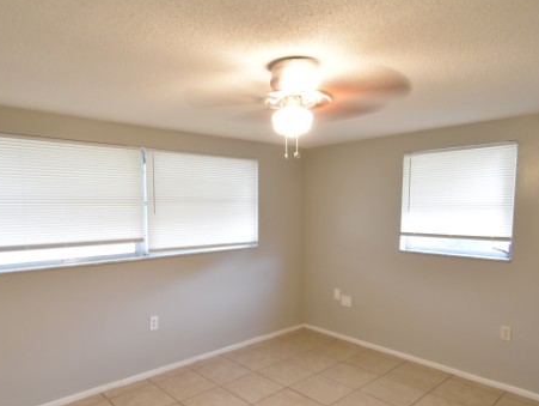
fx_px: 358
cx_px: 241
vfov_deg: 58.7
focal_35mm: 23
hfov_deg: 73.7
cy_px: 235
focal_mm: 10
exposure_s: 1/15
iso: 800
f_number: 3.5
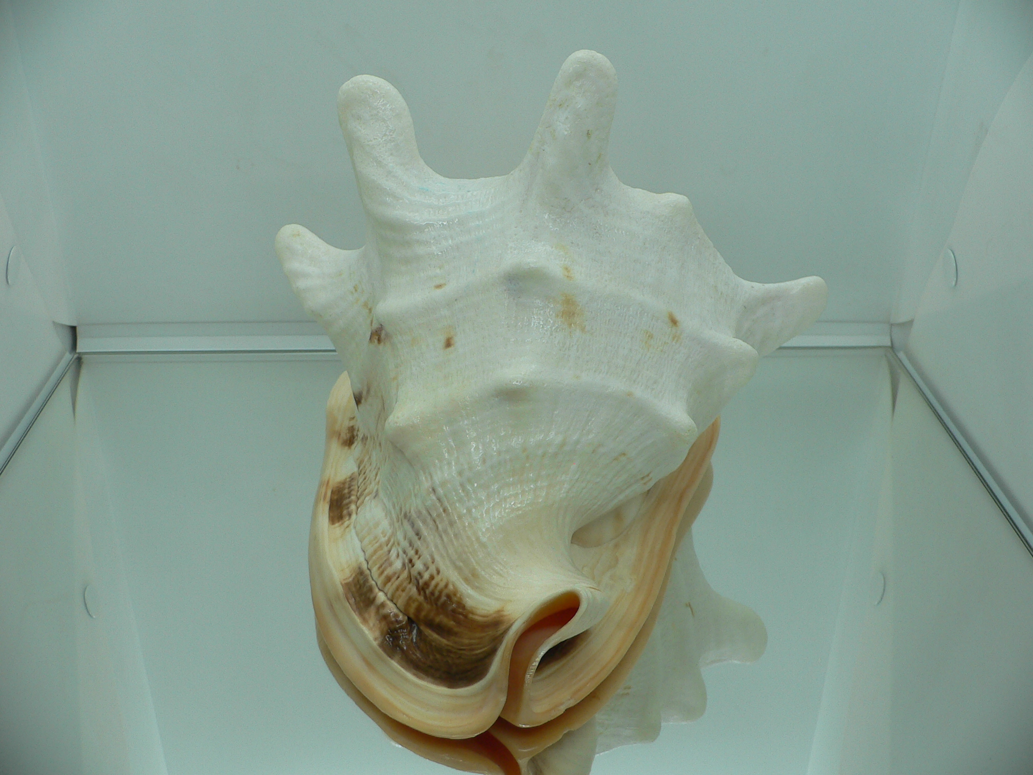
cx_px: 516
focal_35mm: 35
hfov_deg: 52.6
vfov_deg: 40.7
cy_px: 388
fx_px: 1044
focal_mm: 4.6
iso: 80
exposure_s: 1/80
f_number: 2.8
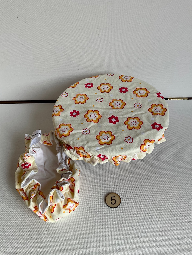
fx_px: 214
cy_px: 128
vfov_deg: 61.7
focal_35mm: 29
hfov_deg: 48.2
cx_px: 96
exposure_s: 1/253
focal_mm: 3
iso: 25
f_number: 1.8
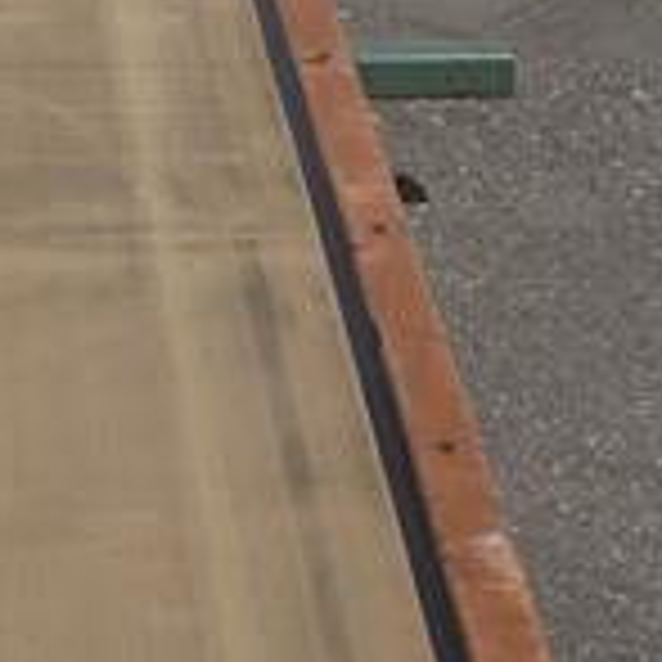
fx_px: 3830
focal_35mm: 177
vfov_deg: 9.8
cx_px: -239
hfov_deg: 9.7
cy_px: 599
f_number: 10
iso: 100
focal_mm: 23
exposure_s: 1/500
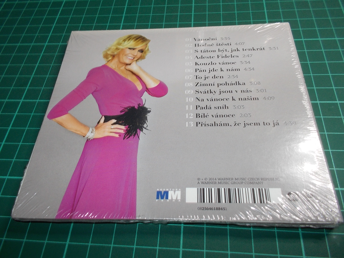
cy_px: 129
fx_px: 288
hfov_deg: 61.7
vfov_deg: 48.2
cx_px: 172
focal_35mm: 29
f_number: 3.3
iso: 125
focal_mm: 4.1
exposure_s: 1/30
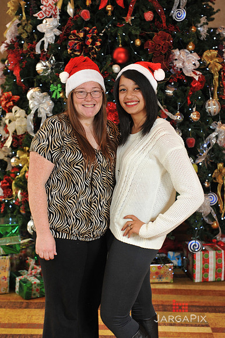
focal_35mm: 60
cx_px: 112
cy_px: 169
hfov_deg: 22.6
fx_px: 563
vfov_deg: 33.4
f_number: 6.3
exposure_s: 1/80
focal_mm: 60
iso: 1600
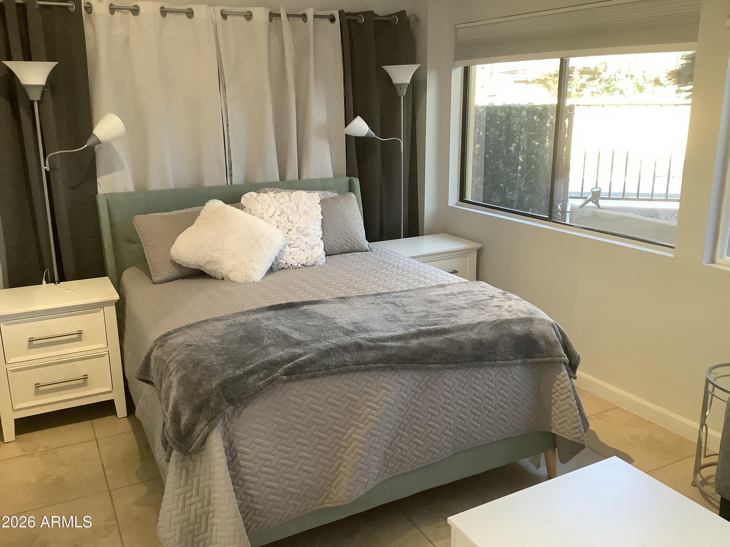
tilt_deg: -15.8
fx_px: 654
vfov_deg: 45.4
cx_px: 365
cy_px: 274
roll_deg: -0.1
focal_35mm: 31
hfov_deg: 58.4
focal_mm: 3.3
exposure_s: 1/60
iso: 320
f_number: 2.4
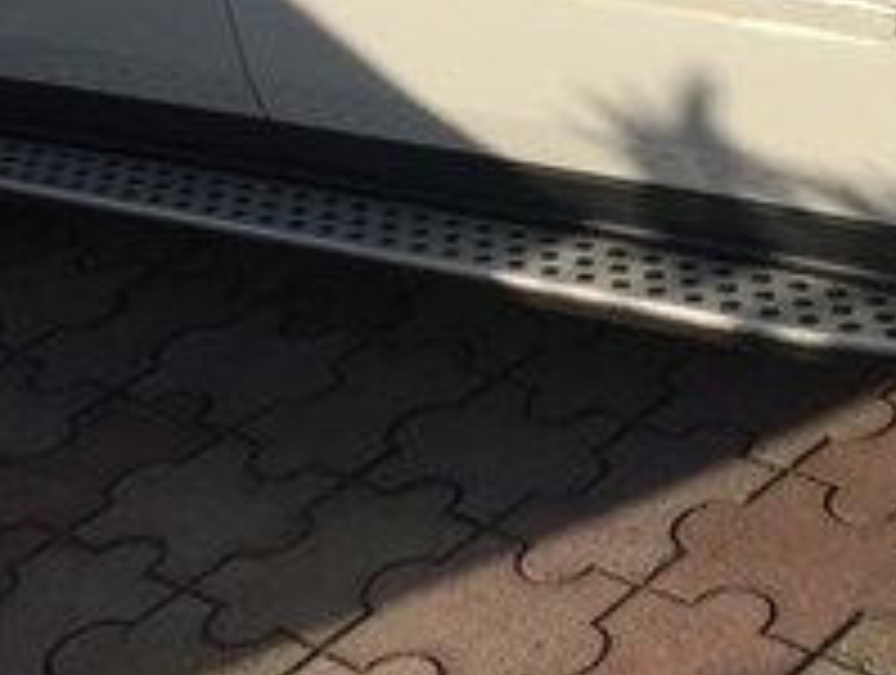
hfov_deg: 20.2
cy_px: -295
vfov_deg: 14.5
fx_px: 2489
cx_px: 720
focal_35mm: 96
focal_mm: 4.15
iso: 32
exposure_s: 1/4405
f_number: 2.2
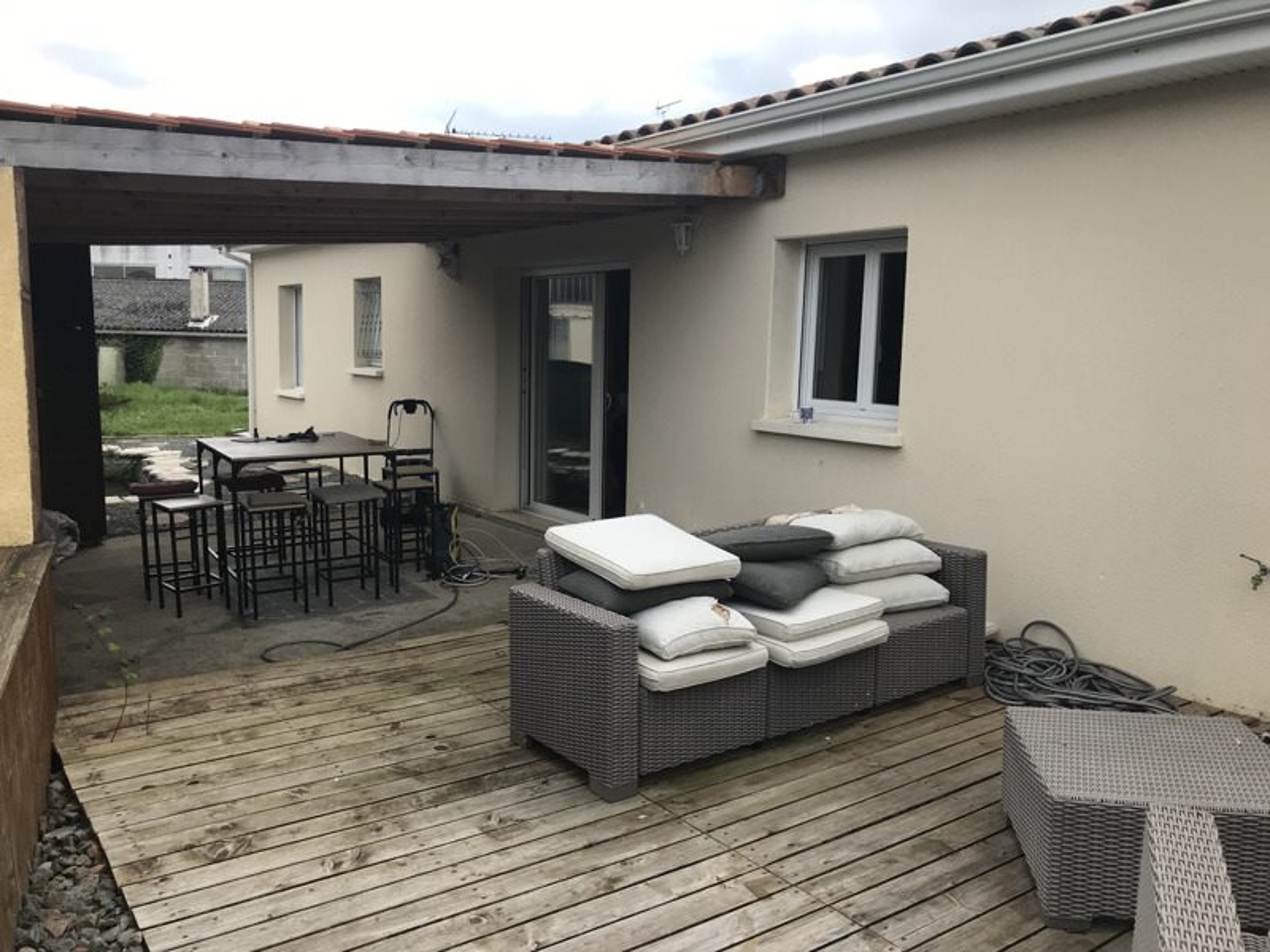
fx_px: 1027
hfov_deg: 63.4
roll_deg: -1.8
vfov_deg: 49.7
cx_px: 635
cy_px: 476
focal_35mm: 28
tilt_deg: -6.2
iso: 20
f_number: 1.8
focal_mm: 3.99
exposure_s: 1/1114
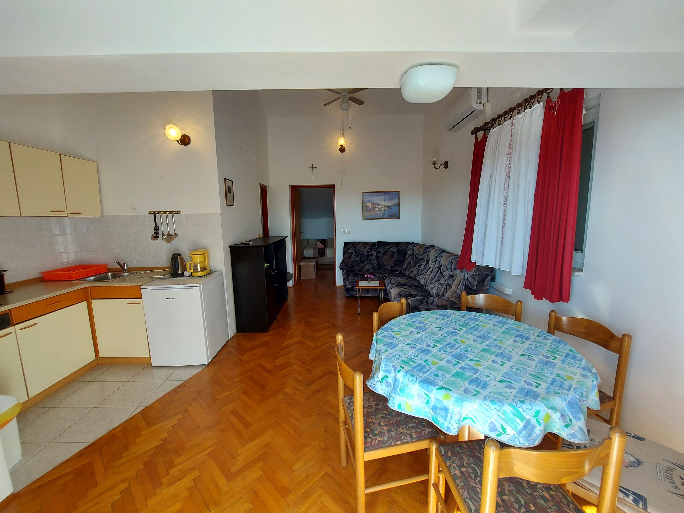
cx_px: 342
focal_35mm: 13
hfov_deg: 106.2
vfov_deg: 89.9
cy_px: 256
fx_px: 257
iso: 64
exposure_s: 1/100
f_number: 2.2
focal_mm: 1.74
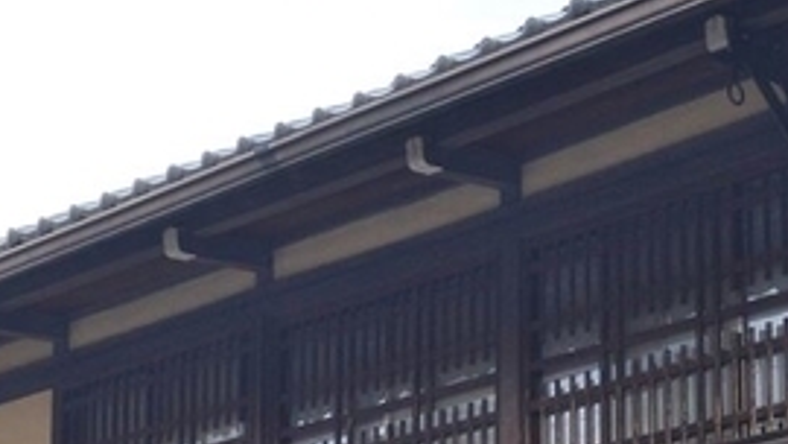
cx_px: 557
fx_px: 2487
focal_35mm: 119
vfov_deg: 10.0
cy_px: 592
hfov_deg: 17.9
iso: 400
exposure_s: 1/200
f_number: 7.1
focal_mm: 20
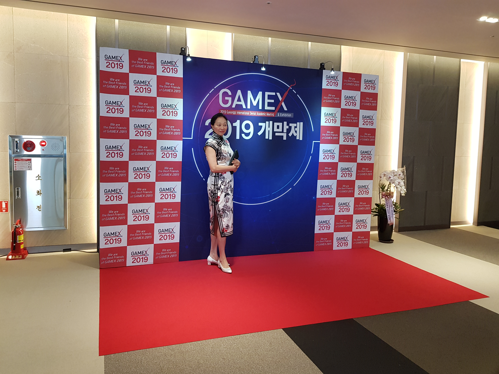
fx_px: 375
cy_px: 187
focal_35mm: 26
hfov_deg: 67.3
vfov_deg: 53.1
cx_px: 250
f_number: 1.7
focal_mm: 4.2
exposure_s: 1/60
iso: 160
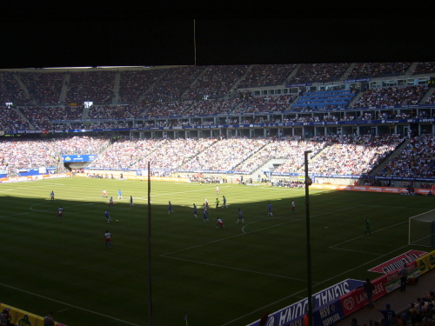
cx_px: 218
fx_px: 565
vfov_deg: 32.2
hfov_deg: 42.1
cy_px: 163
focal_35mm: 45
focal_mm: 7.5
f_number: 3.2
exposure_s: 1/400
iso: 80
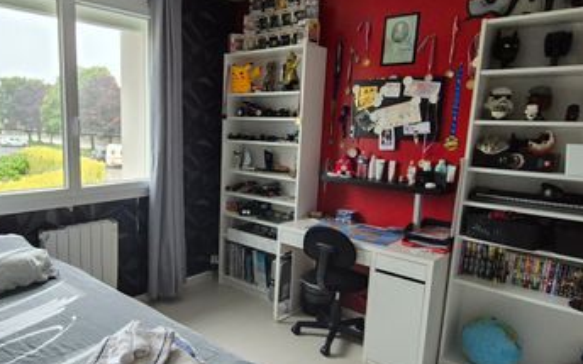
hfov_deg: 73.3
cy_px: 200
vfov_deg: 51.0
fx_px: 381
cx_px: 212
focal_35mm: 24
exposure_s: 1/50
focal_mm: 2.2
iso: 400
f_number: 2.2
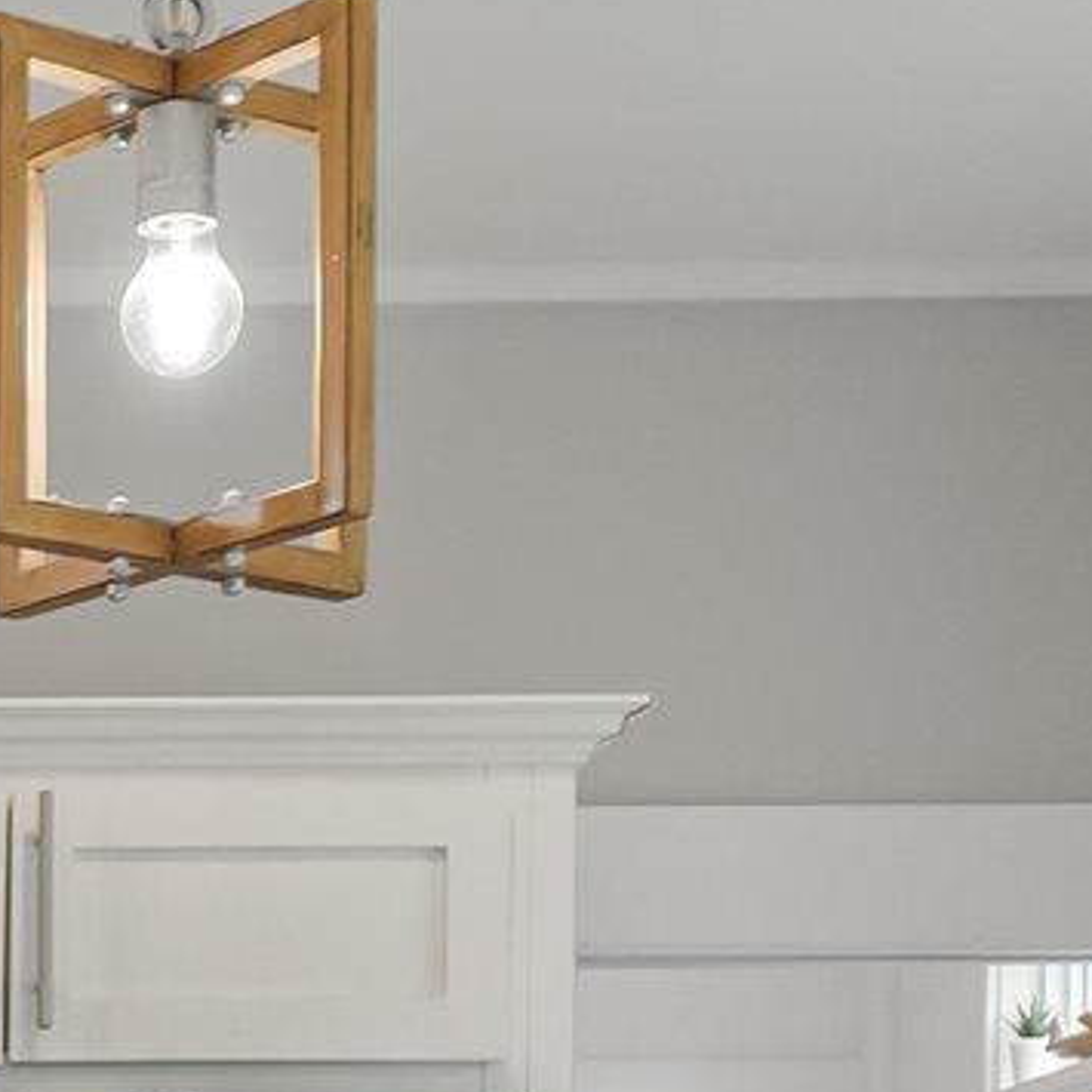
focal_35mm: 125
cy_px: 1781
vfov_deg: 13.0
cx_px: -683
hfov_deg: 13.0
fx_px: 4461
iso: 320
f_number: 5.6
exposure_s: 1/125
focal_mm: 17
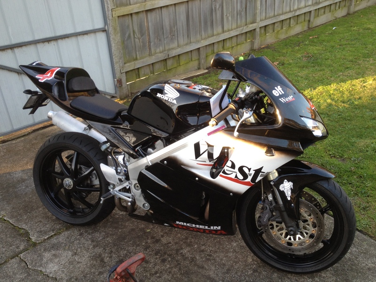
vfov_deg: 40.7
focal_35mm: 35
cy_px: 141
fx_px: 380
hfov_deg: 52.6
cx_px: 188
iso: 64
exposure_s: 1/60
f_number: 2.4
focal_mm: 4.28
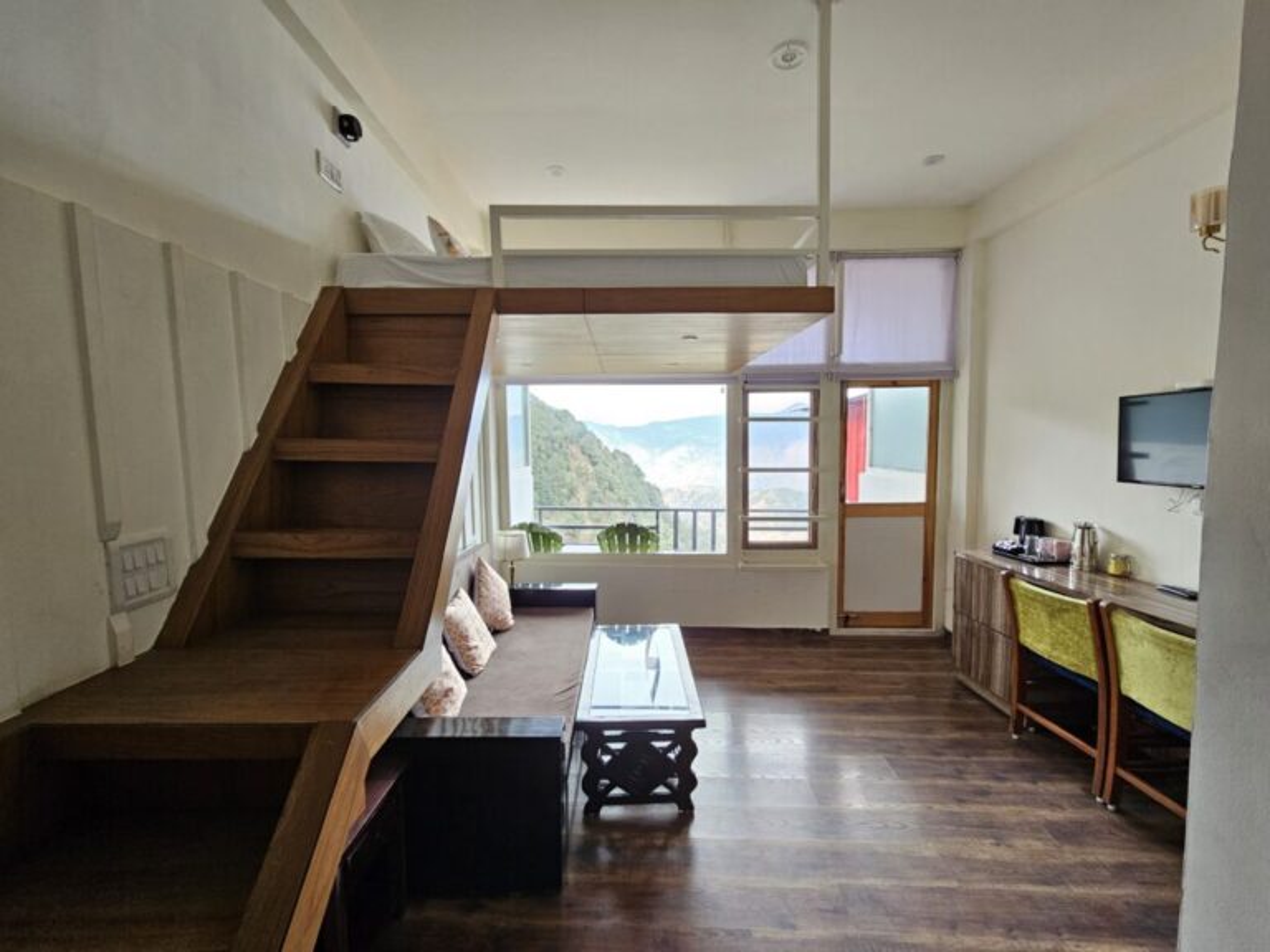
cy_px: 476
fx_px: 477
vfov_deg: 89.9
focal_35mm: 13
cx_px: 635
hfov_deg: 106.2
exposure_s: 1/50
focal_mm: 2.2
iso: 80
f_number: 2.2
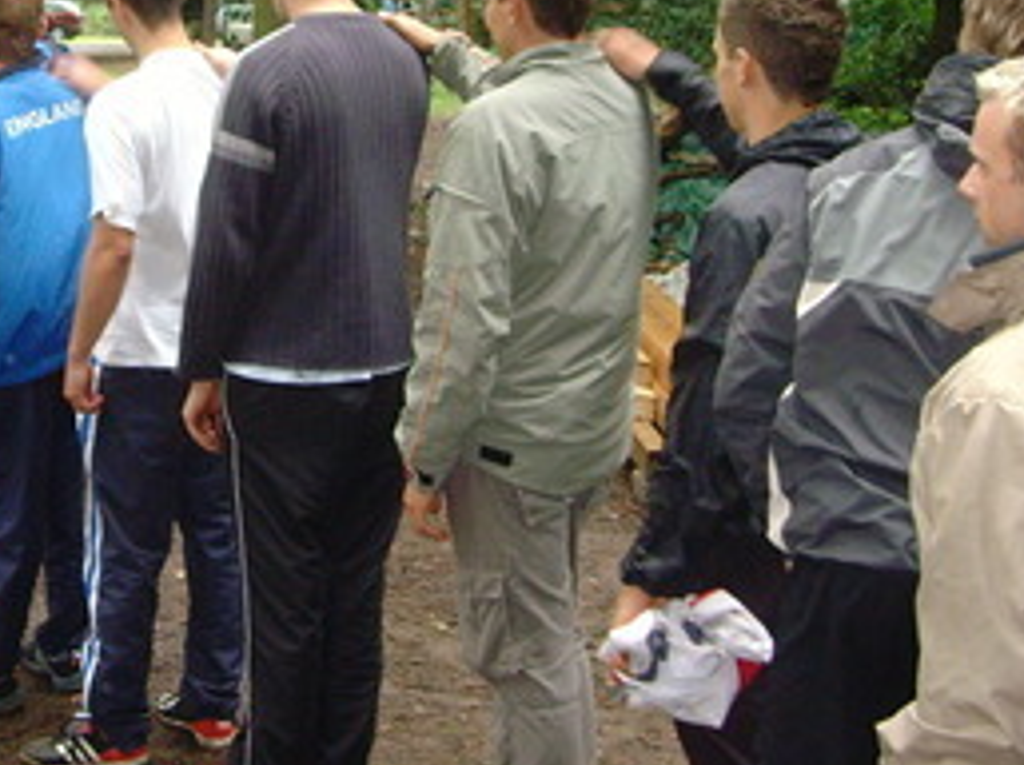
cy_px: 205
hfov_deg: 25.4
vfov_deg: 19.2
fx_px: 2245
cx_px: 243
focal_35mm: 76
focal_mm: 6.6
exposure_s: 1/45
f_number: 3.5
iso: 320
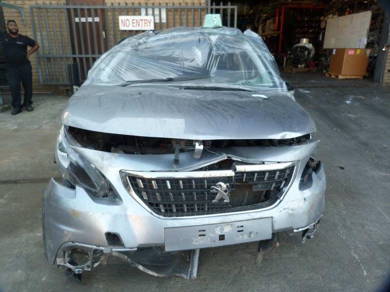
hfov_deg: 69.4
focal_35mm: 25
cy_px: 146
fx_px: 282
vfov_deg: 54.9
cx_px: 195
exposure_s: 1/60
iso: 125
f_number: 2.8
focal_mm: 4.5
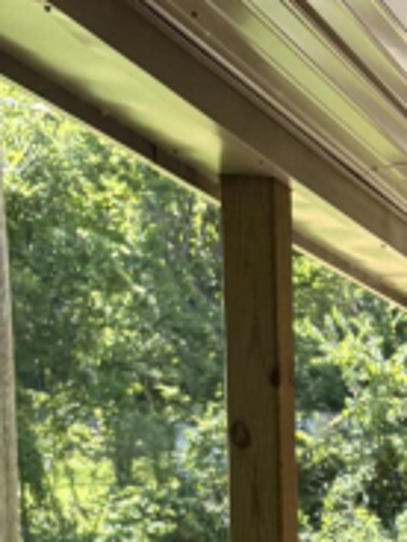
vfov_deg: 19.1
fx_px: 1474
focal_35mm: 94
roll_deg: -1.7
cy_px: 726
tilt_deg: -5.5
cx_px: 731
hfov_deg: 14.0
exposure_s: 1/708
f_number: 1.6
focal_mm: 5.96
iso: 64
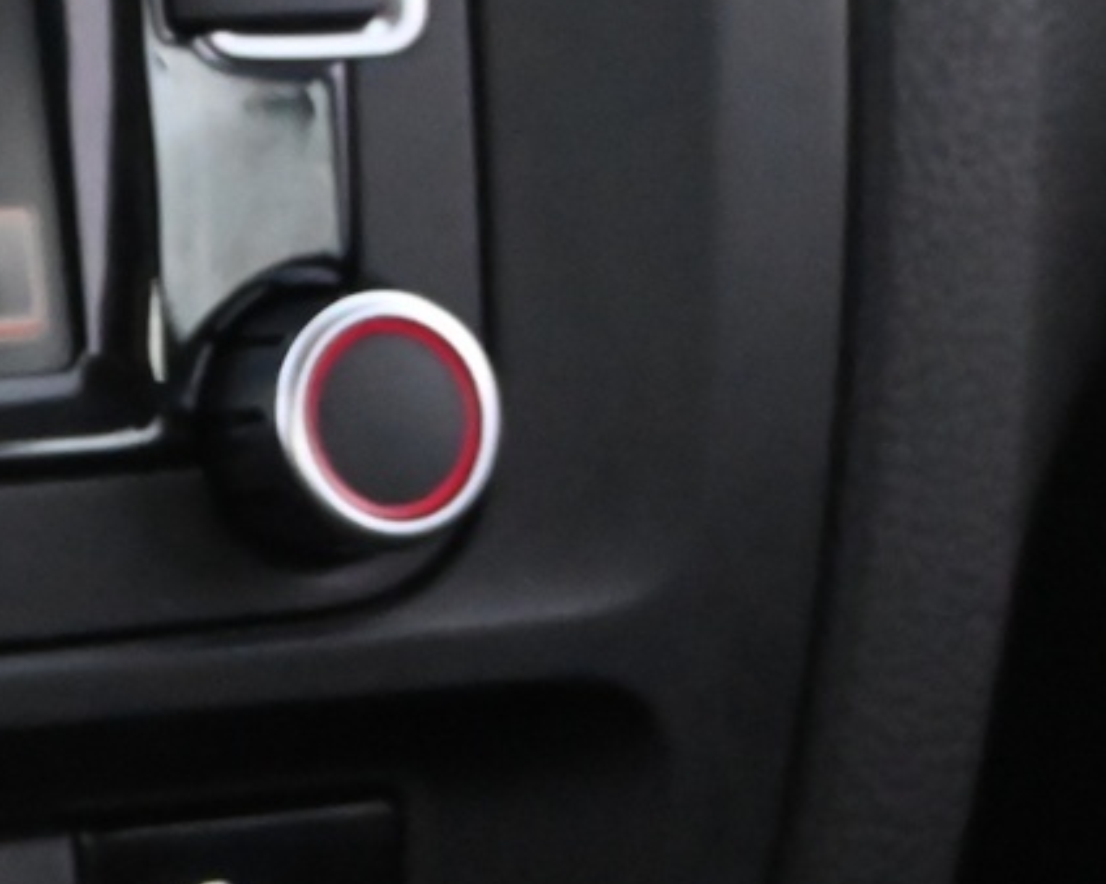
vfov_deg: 11.6
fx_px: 4310
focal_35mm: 132
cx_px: -869
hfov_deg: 13.2
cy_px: 78
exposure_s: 1/40
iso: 6400
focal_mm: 24.5
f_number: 4.5
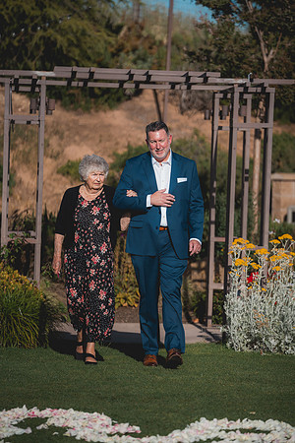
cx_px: 148
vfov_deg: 11.0
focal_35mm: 187
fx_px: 2298
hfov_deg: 7.3
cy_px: 222
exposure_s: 1/8000
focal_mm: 187
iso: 320
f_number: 2.8
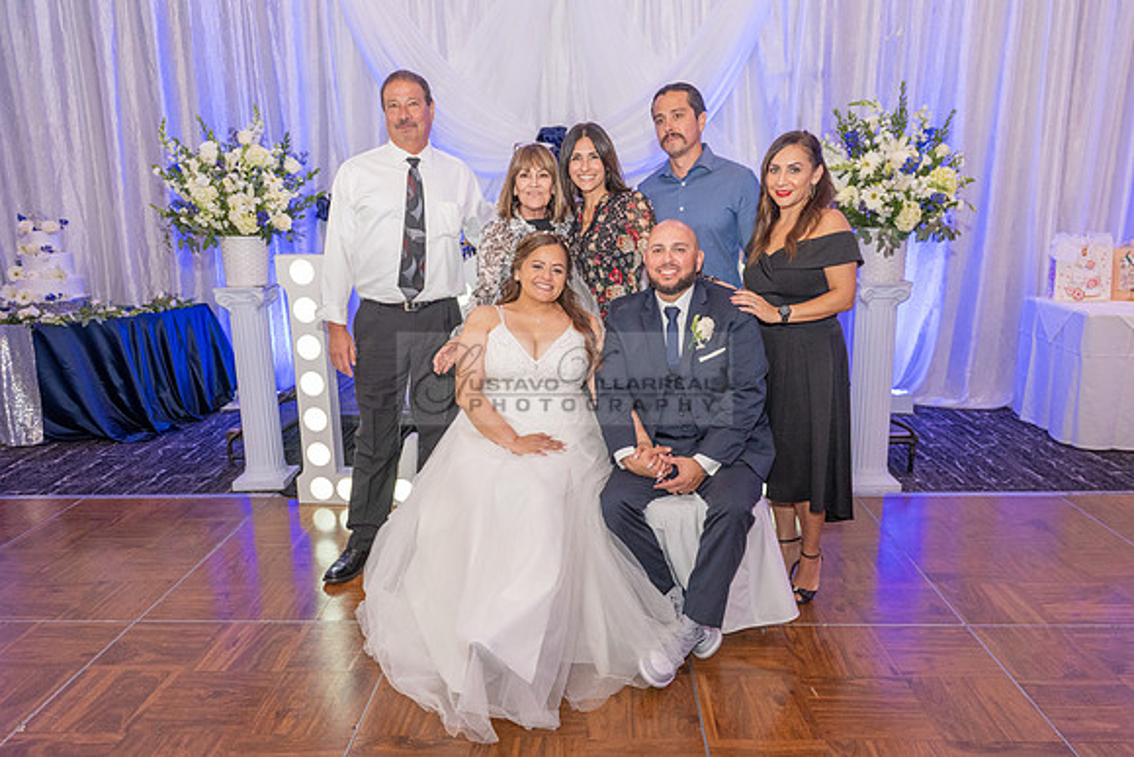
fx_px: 842
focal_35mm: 27
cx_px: 559
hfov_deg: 67.9
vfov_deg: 48.4
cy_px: 396
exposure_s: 1/200
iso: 1600
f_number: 4
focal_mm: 24
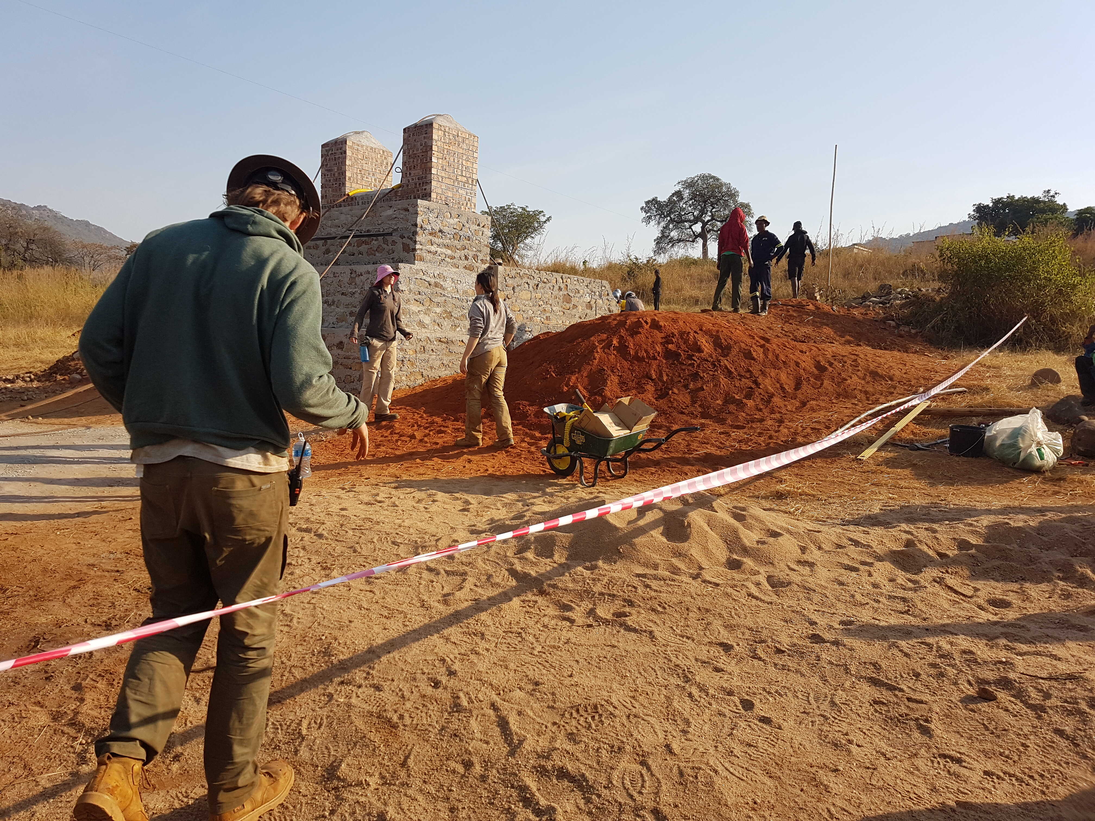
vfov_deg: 53.1
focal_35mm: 26
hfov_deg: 67.3
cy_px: 410
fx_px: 822
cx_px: 548
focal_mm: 4.2
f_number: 1.7
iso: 40
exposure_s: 1/1524
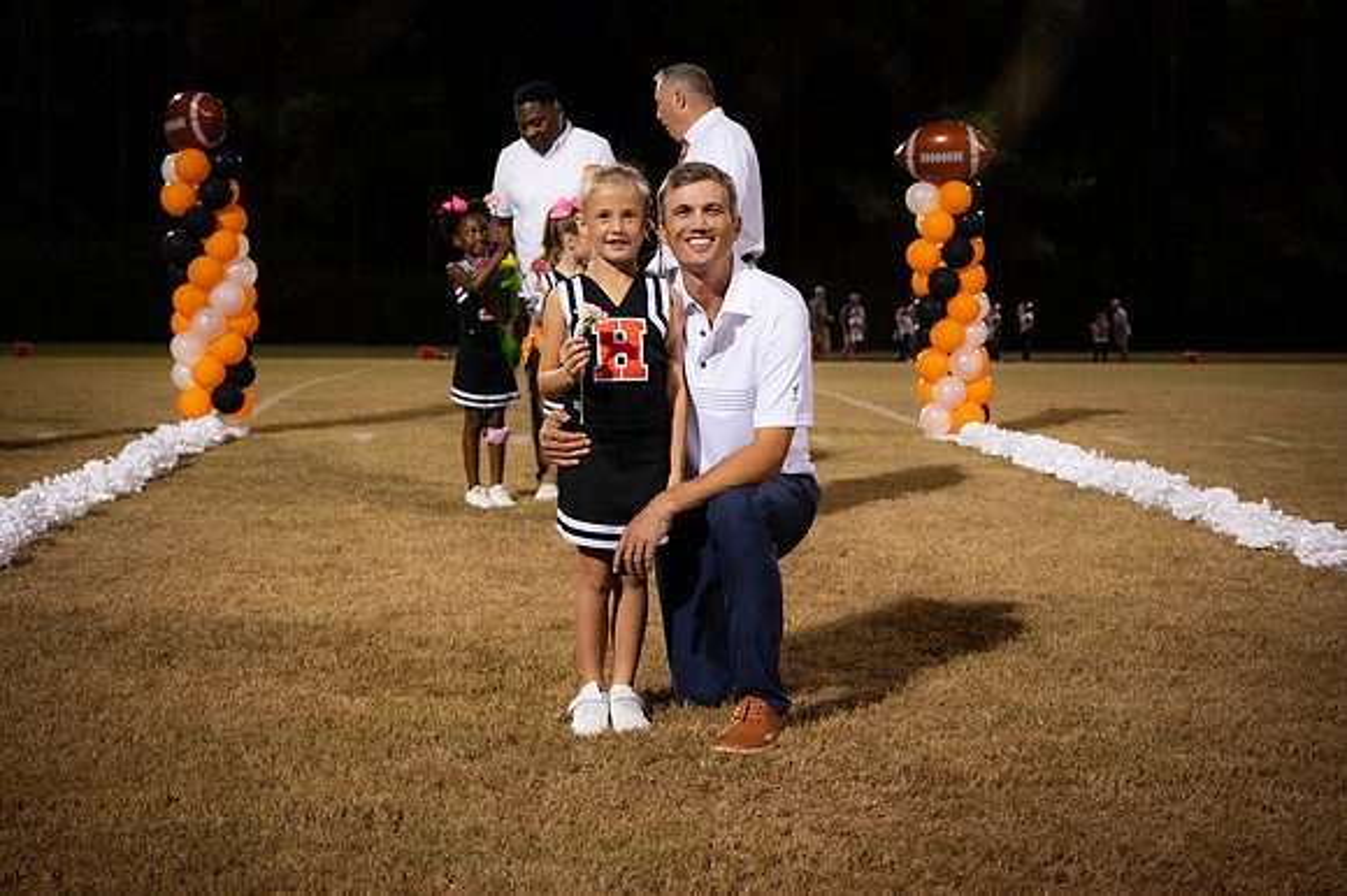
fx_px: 1771
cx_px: 674
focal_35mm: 47
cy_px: 448
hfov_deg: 41.6
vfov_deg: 28.4
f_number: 4
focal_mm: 46
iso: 3200
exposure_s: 1/250
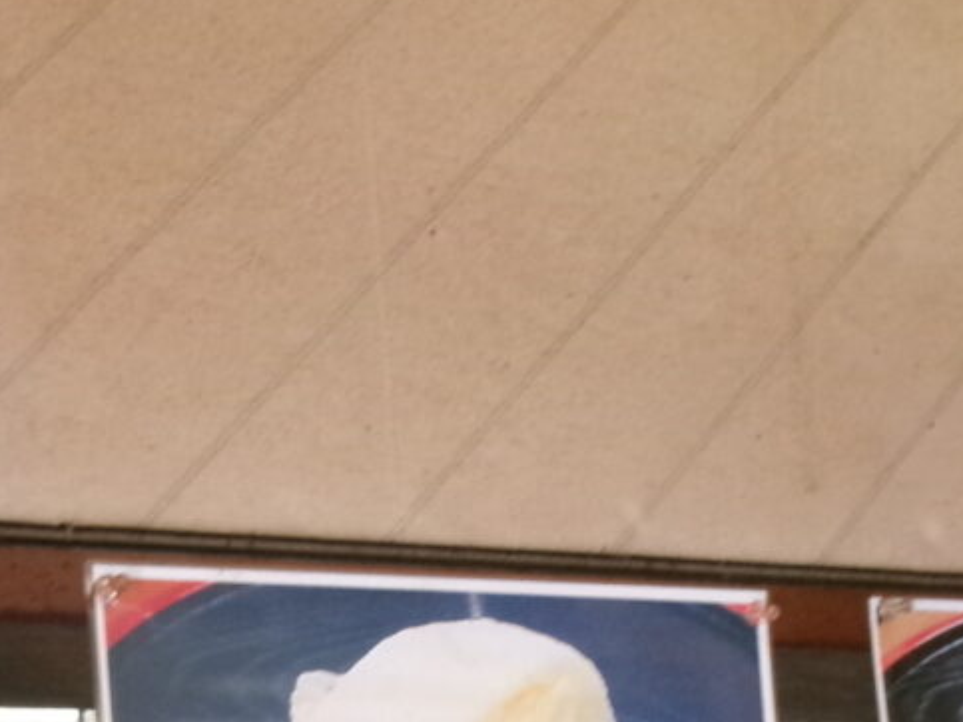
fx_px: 3171
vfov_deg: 12.7
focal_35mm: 114
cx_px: 249
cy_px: 882
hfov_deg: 17.2
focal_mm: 7.8
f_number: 4.7
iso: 400
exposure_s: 1/20
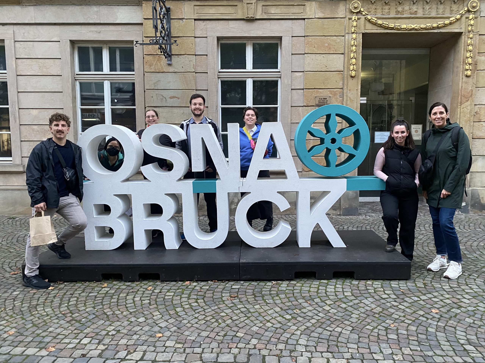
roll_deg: -0.3
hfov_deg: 67.3
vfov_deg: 53.1
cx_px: 242
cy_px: 182
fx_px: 364
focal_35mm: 26
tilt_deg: -5.1
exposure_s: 1/33
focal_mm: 4.25
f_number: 1.8
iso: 400
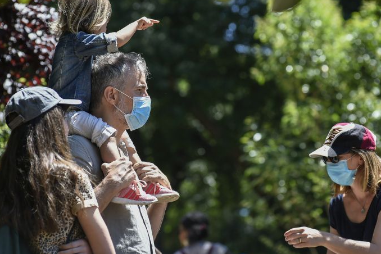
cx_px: 238
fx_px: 3122
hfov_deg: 7.0
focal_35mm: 295
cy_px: 128
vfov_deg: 4.7
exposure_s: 1/160
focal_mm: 200
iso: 100
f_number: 5.6
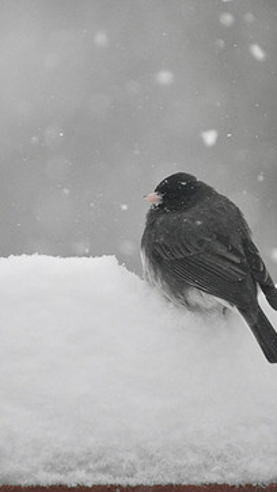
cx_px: 166
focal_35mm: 1005
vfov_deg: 2.2
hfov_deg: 1.2
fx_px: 13132
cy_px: 246
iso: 5000
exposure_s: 1/4000
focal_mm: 400
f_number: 6.3
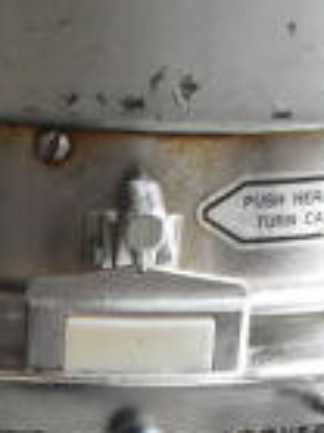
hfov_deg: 7.1
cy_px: 1265
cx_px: 75
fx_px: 2612
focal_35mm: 209
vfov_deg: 8.2
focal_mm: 22
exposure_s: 1/80
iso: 1600
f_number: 4.5
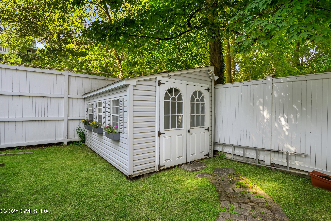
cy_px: 110
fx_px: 156
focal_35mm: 17
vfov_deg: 70.4
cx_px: 166
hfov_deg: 93.3
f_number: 8
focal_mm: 17
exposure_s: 1/20
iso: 100
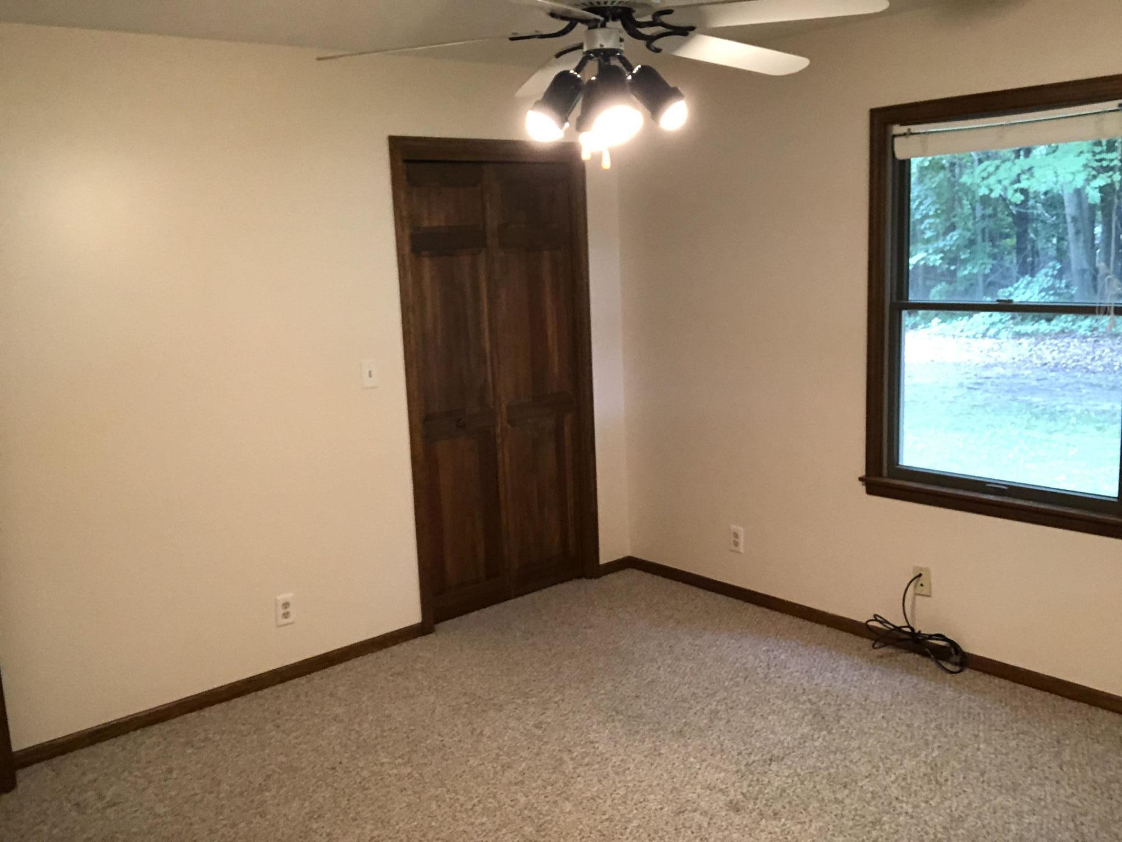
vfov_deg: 44.2
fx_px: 1038
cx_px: 561
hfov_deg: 56.8
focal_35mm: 32
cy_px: 421
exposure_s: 1/60
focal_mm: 2.87
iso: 250
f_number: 2.2
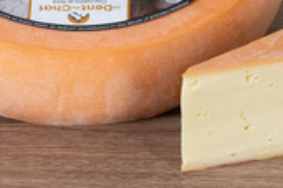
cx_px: 119
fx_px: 1957
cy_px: -12
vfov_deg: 5.5
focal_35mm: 249
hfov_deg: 8.3
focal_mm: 85
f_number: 16
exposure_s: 1/160
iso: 100
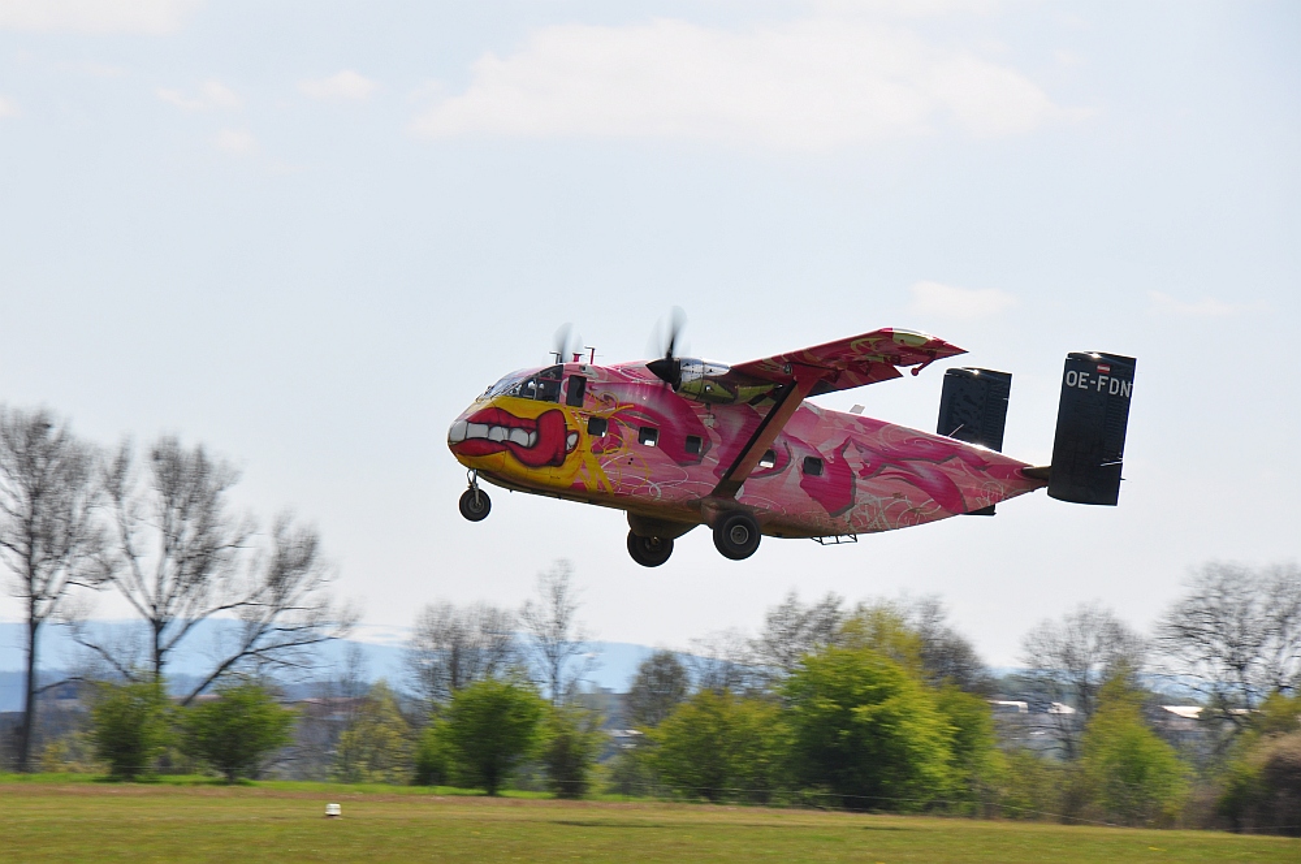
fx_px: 8933
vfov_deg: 5.5
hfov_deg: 8.3
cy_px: 432
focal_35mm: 248
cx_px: 650
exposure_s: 1/250
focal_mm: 165
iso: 200
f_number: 13
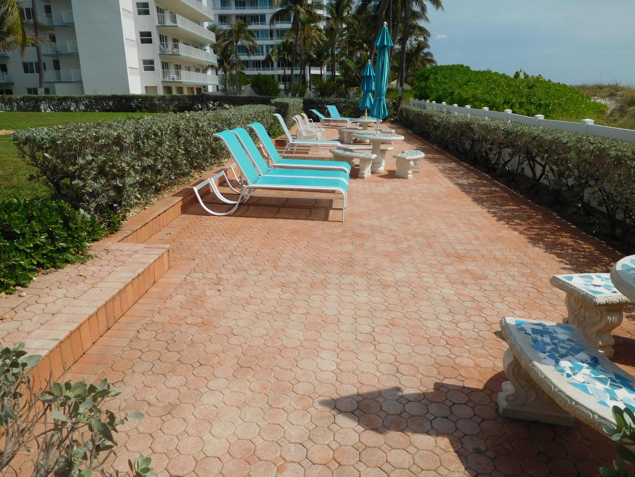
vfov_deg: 54.9
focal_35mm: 25
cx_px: 318
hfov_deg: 69.4
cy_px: 238
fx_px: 459
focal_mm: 4.5
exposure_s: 1/1000
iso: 125
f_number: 6.8
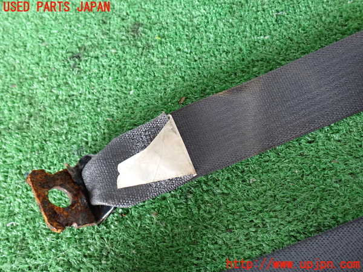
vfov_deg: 44.2
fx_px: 336
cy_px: 136
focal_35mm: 32
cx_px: 182
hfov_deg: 56.8
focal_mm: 5.79
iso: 250
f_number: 2.4
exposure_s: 1/30
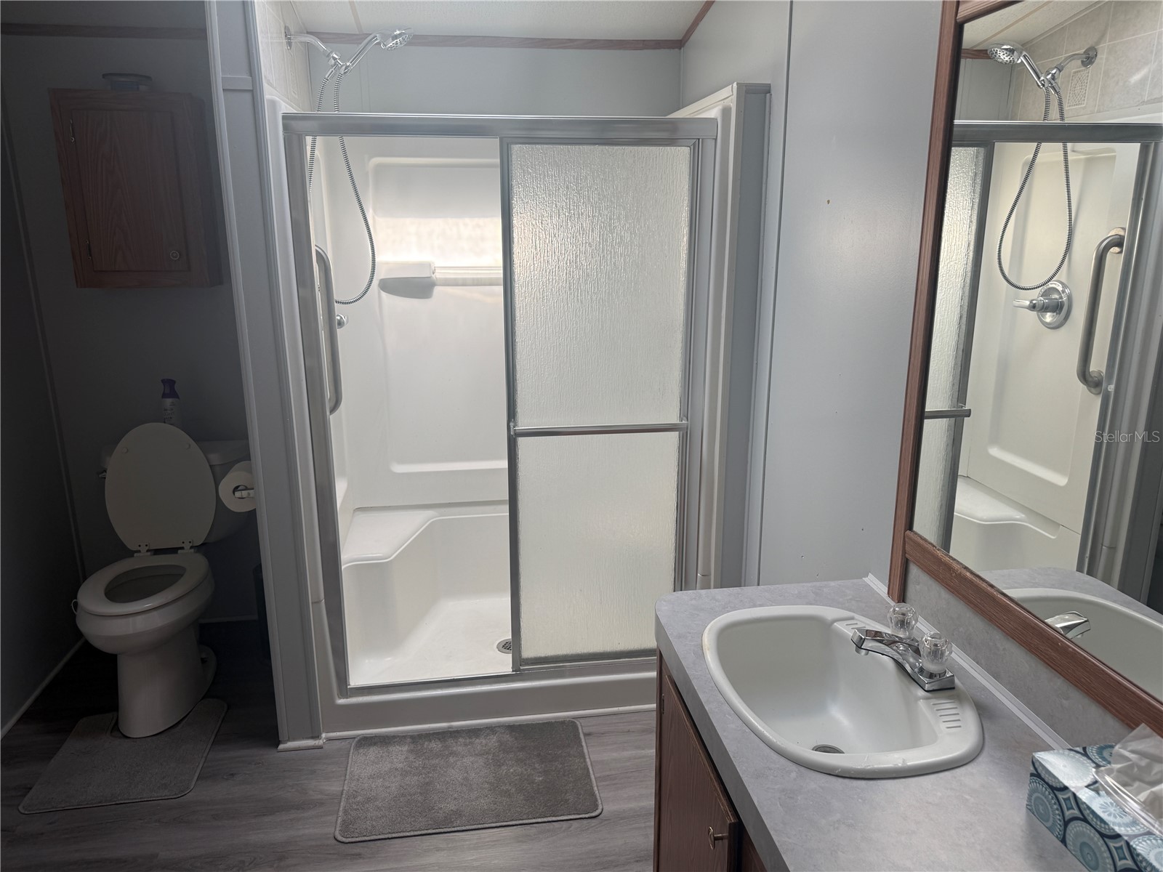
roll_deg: -0.5
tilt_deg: -14.2
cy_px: 436
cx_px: 582
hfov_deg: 71.6
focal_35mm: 24
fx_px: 806
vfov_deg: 56.8
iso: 64
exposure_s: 1/177
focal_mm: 6.76
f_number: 1.78
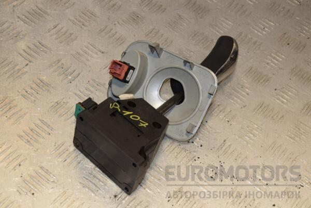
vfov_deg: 18.2
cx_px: 156
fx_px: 648
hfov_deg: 27.0
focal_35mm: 75
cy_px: 104
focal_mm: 50
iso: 800
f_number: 9
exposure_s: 1/200
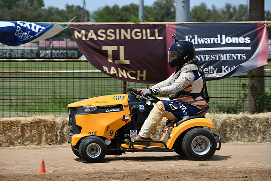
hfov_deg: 7.4
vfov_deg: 5.0
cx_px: 136
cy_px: 90
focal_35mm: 277
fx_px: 2086
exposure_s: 1/500
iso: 110
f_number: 8
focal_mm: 185
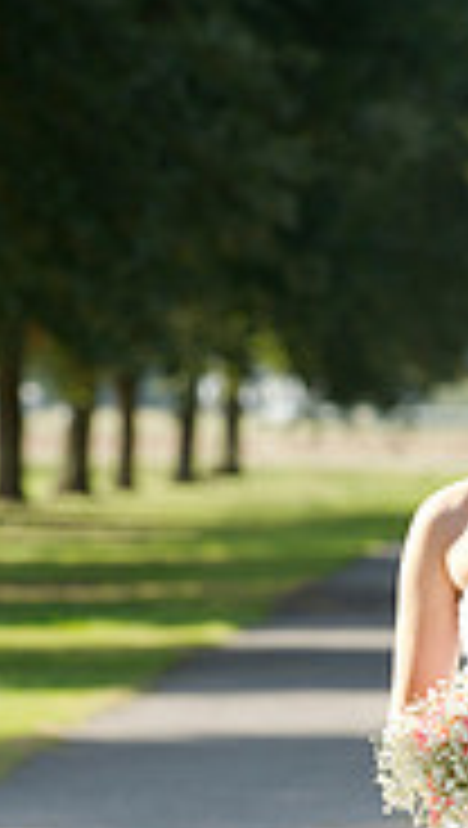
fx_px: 11232
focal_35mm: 511
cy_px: 783
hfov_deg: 2.4
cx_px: 515
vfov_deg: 4.2
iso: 250
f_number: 5.6
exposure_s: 1/200
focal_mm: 200
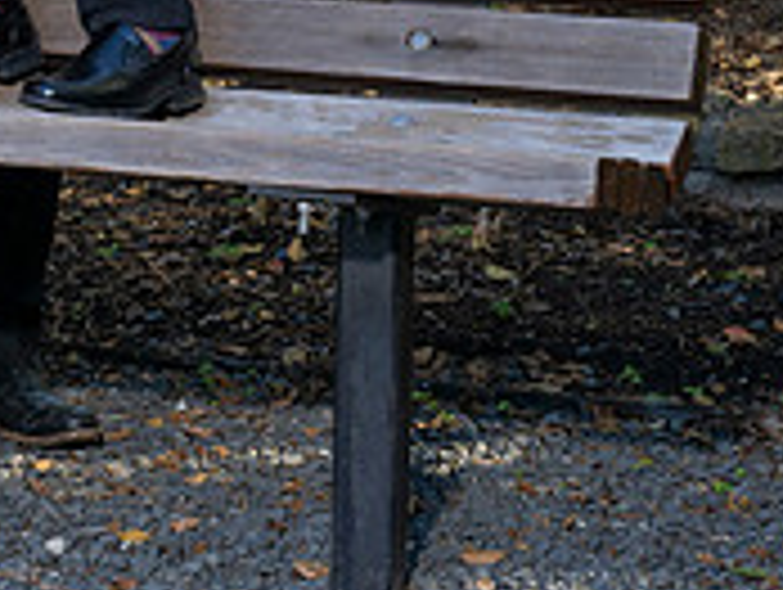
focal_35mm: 200
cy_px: -358
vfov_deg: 7.3
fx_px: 4530
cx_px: -368
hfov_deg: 9.6
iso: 320
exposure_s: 1/200
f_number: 5.6
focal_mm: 52
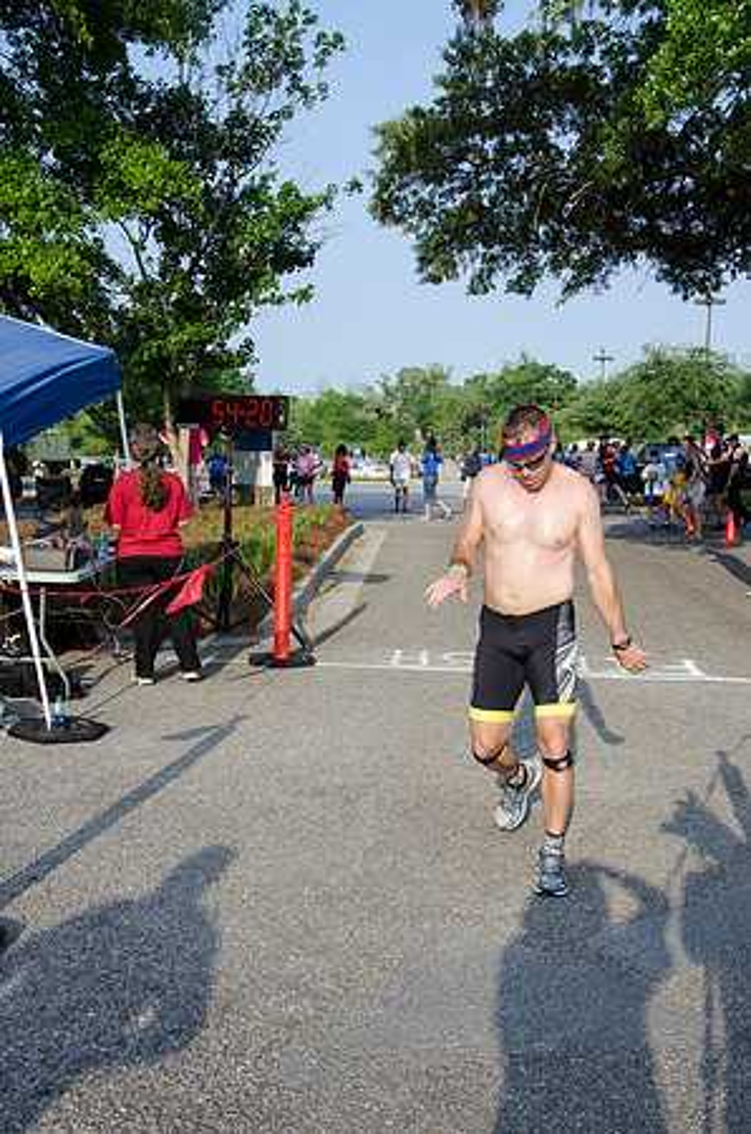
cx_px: 376
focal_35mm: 42
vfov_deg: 46.5
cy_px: 567
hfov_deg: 31.8
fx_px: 1320
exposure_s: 1/1250
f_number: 8
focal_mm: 28
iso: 800
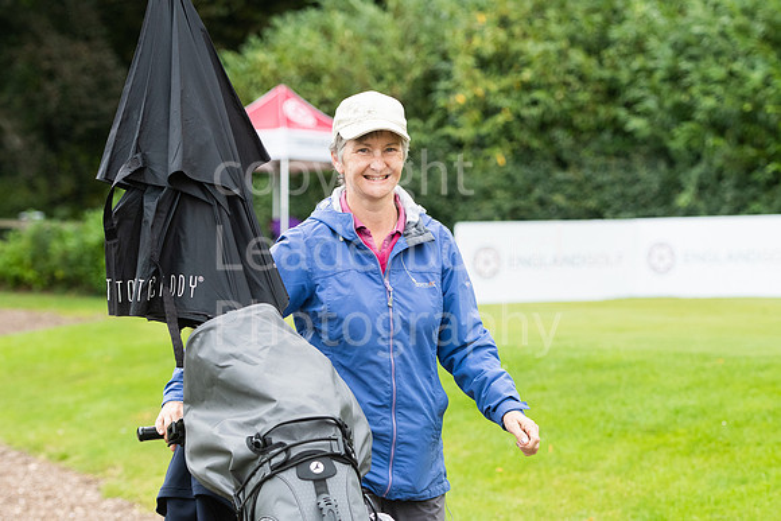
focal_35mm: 135
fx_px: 2929
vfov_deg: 10.2
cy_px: 260
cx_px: 390
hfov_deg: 15.2
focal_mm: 90
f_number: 4
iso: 1000
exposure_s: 1/1600
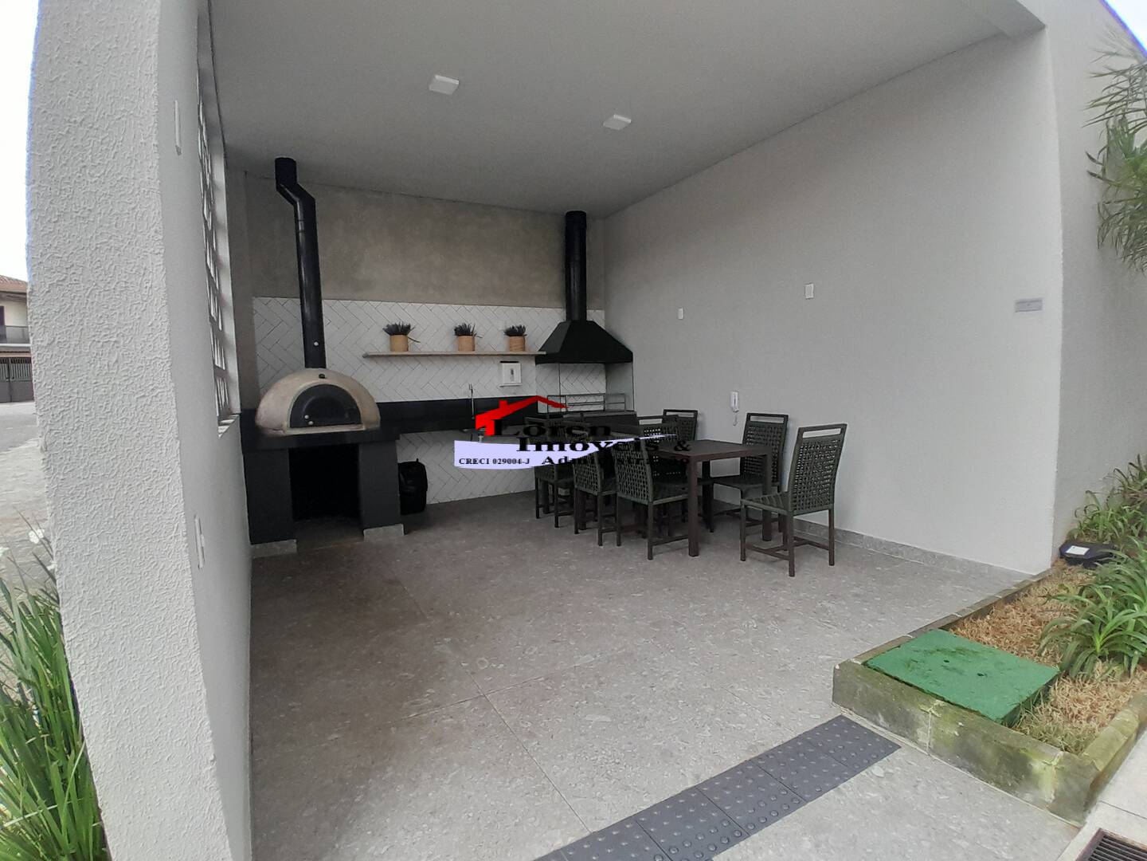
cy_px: 430
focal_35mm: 17
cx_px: 574
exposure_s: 1/120
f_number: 2.2
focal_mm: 1.46
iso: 64
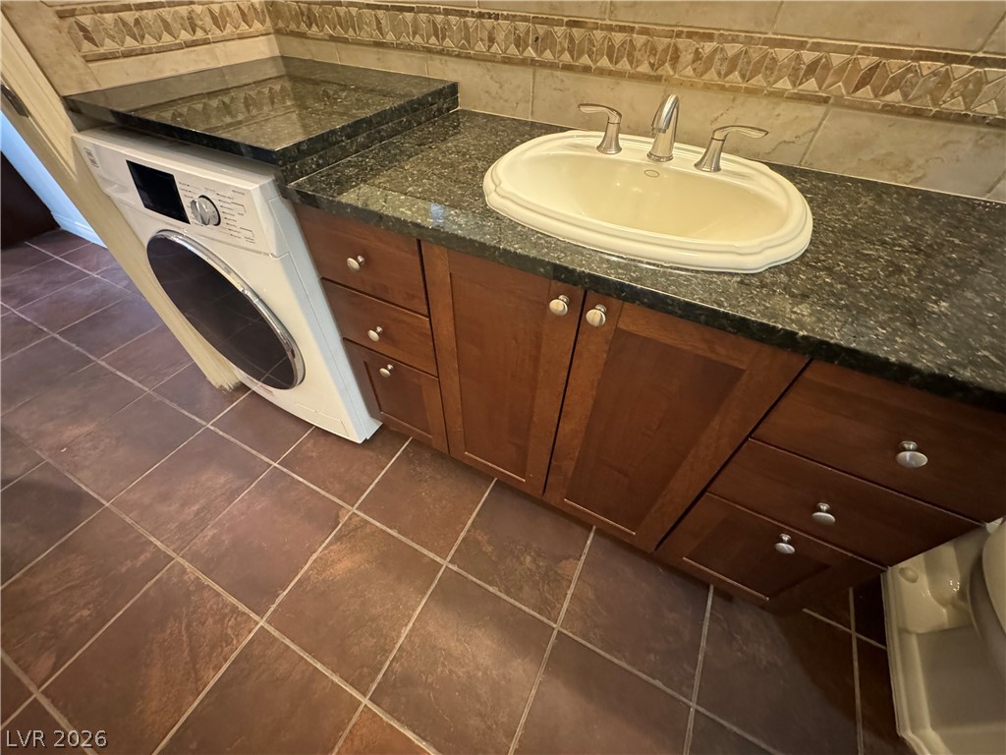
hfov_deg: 102.1
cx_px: 503
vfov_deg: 85.7
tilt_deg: -47.3
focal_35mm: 14
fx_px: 407
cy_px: 378
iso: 1250
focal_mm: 2.22
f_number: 2.2
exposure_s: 1/30
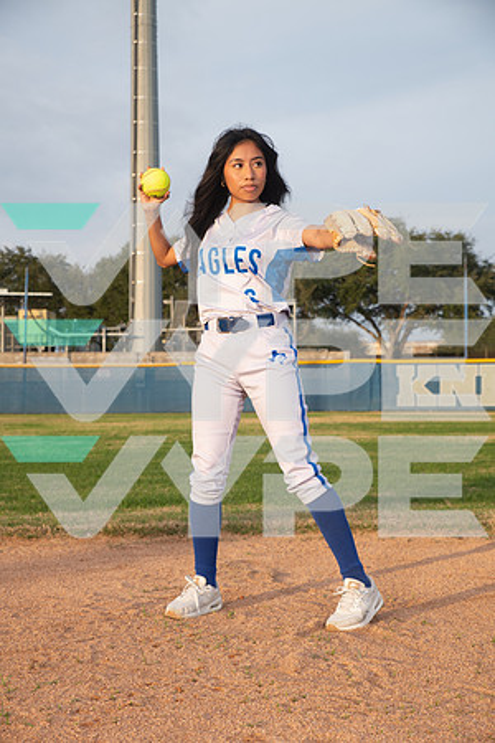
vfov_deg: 36.2
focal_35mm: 55
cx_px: 248
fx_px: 1134
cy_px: 372
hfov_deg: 24.6
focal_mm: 55
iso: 200
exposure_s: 1/320
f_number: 6.3
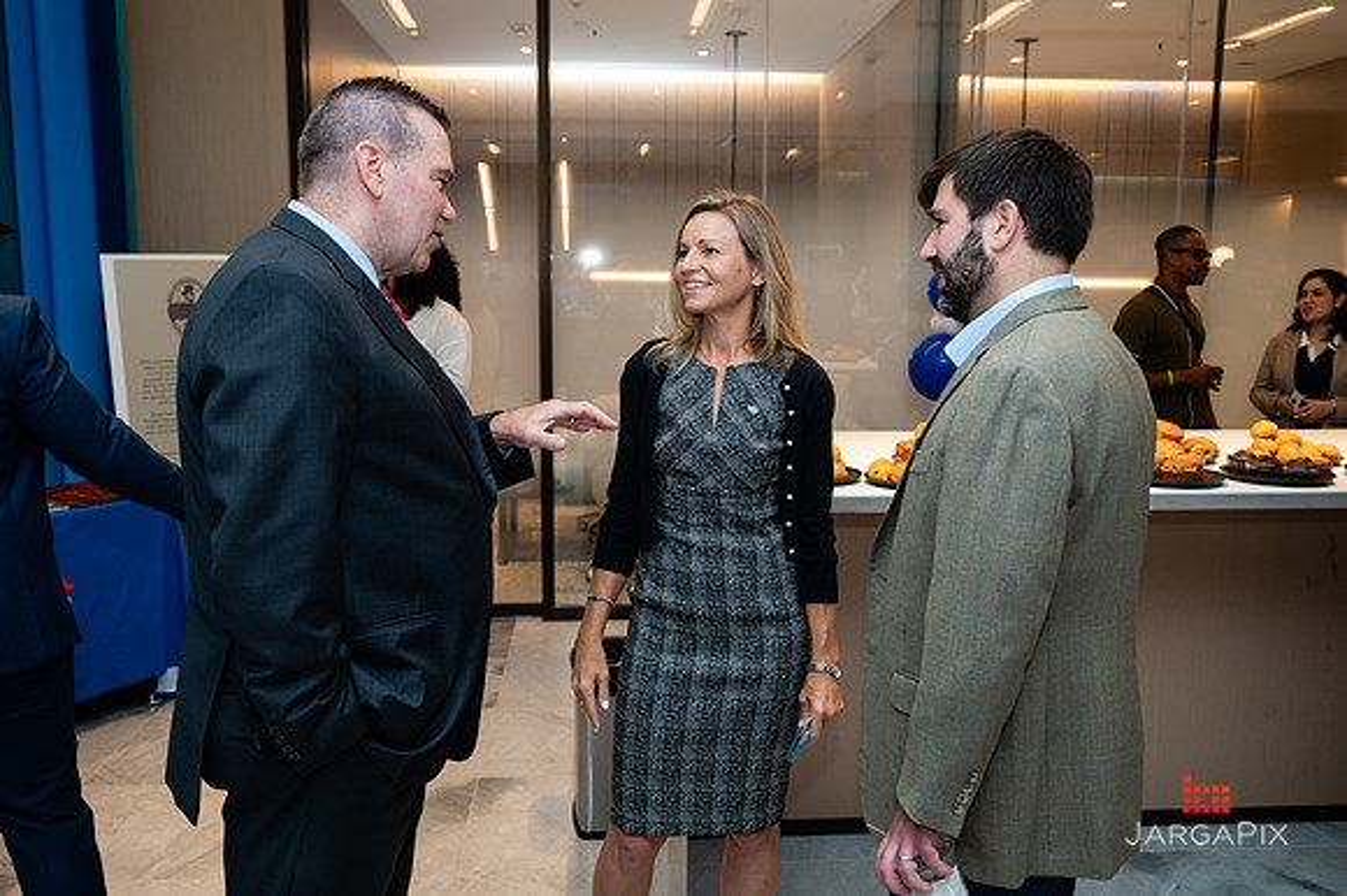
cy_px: 448
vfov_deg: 41.7
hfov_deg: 59.5
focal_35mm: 31
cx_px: 674
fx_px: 1177
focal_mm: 31
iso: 640
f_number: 4.5
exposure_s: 1/160
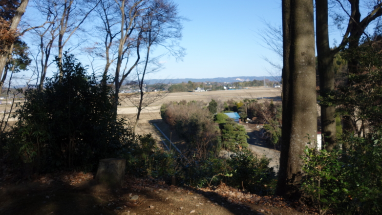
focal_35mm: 30
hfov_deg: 64.3
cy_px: 86
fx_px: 304
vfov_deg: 38.8
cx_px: 191
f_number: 5.6
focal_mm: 10.4
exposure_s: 1/320
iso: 125
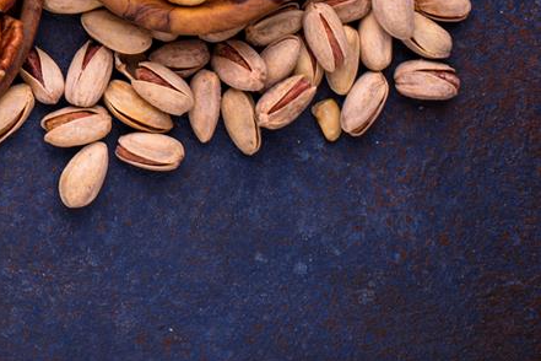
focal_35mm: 136
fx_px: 2044
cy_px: -69
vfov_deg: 9.9
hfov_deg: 14.4
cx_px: -193
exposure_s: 1/80
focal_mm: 50
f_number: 9
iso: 100
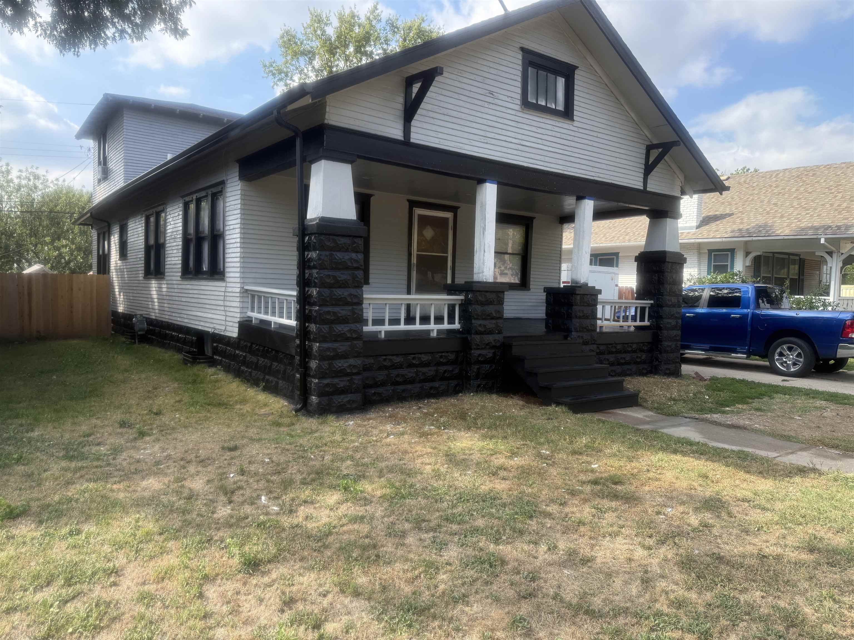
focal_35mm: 24
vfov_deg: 56.8
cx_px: 427
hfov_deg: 71.6
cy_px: 320
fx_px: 592
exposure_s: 1/1437
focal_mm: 6.76
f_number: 1.78
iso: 100
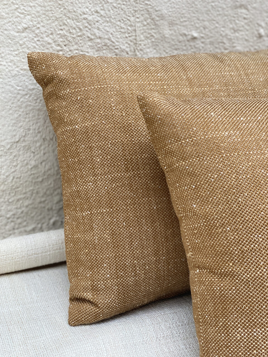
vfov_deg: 36.8
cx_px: 134
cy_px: 178
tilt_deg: -23.6
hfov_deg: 28.0
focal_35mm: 52
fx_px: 537
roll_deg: -3.3
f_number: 2
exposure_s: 1/122
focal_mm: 6
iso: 125
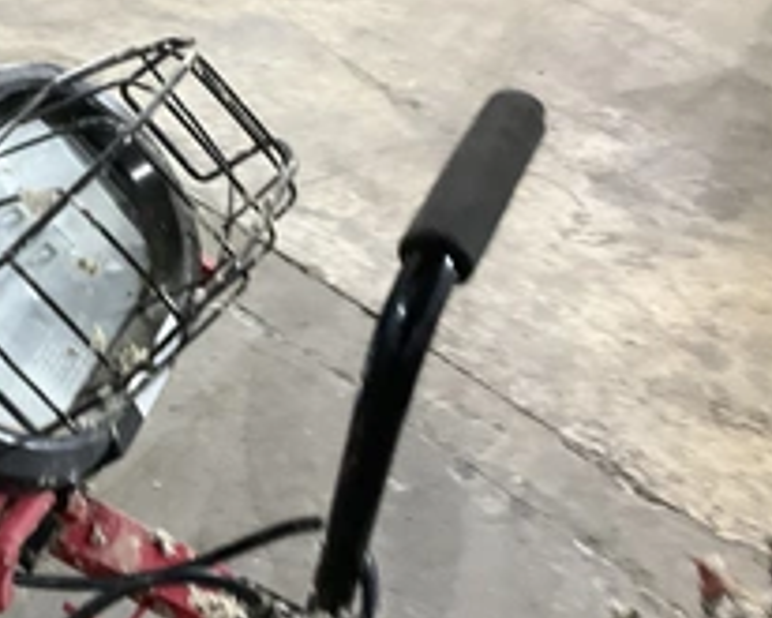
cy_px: 288
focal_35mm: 55
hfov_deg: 32.6
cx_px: 94
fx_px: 1257
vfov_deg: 27.6
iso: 320
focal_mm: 3
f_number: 1.8
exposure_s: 1/30
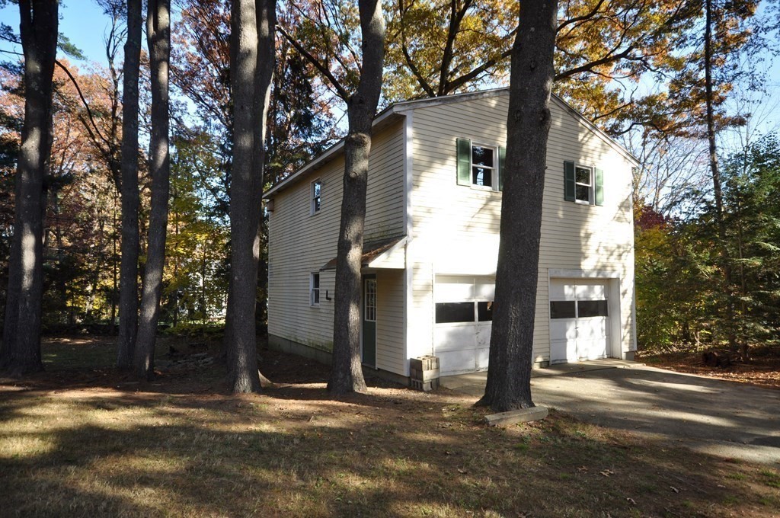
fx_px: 454
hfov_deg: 81.3
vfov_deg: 59.4
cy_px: 259
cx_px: 390
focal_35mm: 21
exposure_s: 1/100
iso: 200
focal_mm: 14
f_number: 6.3
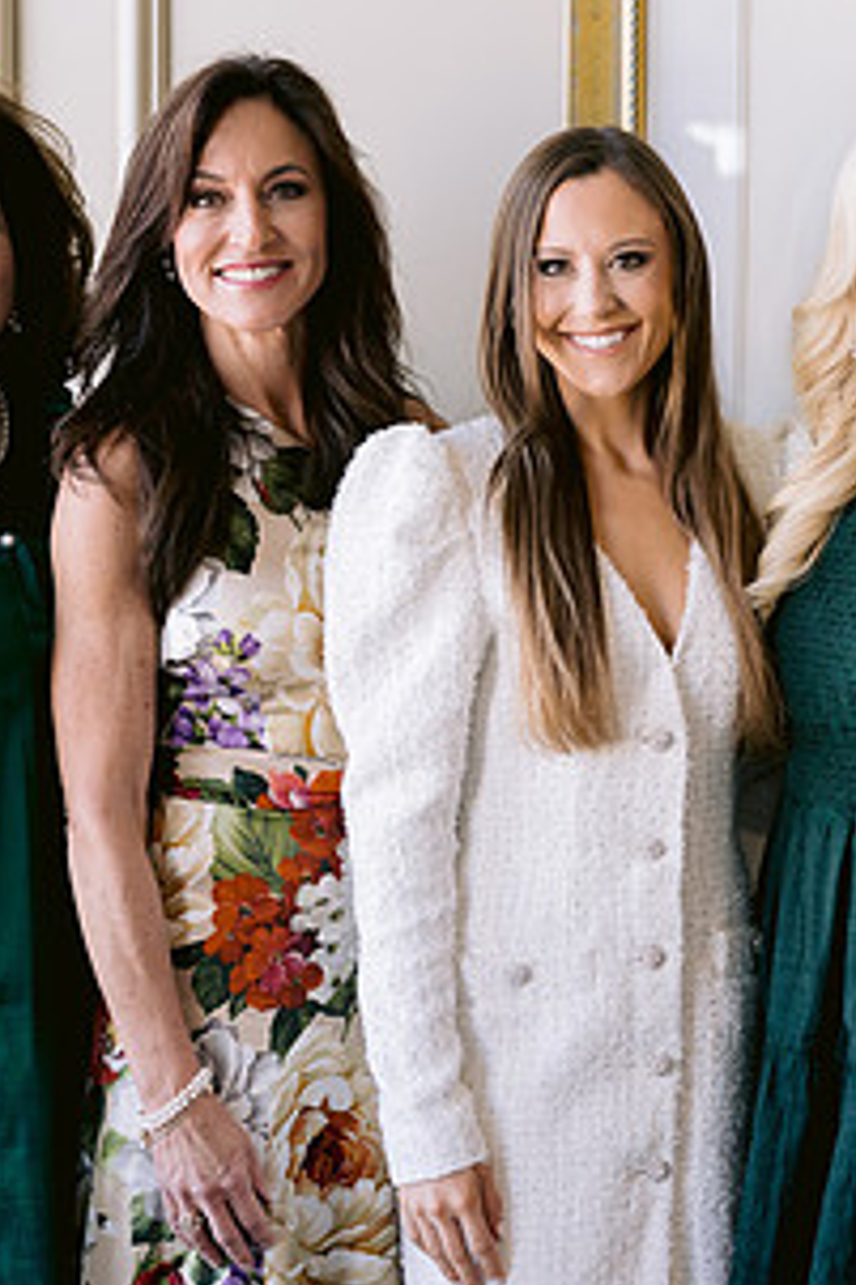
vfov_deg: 21.3
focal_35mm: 96
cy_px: 645
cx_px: 664
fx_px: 3428
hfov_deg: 14.2
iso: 800
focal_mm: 50
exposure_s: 1/320
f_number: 2.8
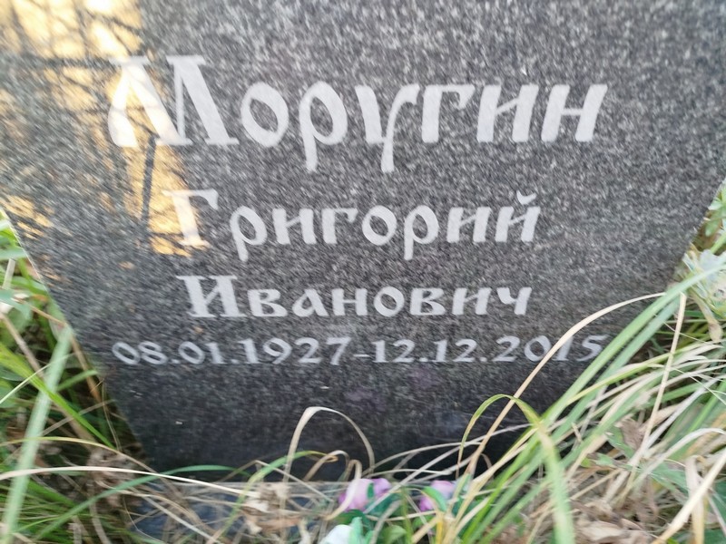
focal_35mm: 24
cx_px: 363
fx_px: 503
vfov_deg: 56.8
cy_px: 272
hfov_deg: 71.6
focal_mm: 5.31
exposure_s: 1/33
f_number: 1.7
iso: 200
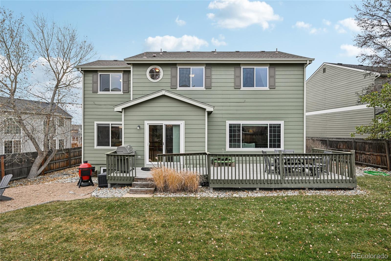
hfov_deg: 90.0
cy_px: 130
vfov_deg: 67.4
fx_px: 195
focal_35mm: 18
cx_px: 196
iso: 64
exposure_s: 1/80
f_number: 8
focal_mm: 18
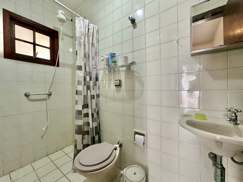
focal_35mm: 14
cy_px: 91
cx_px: 122
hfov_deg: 102.1
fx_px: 98
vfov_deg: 85.7
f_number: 2.2
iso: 250
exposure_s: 1/60
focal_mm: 2.22
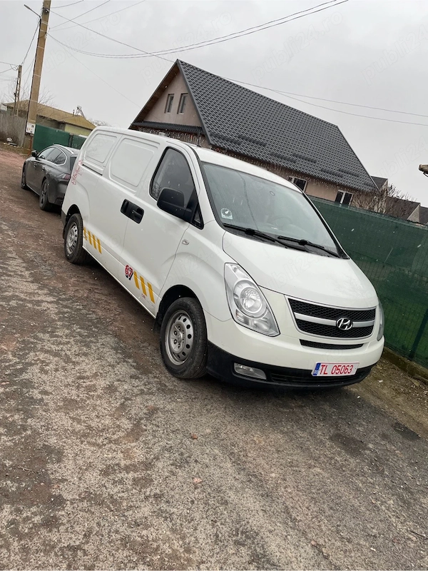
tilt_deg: -12.8
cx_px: 214
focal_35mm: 26
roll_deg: -14.8
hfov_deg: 53.1
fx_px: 429
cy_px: 286
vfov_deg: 67.3
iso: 32
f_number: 1.6
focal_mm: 4.2
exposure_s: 1/381
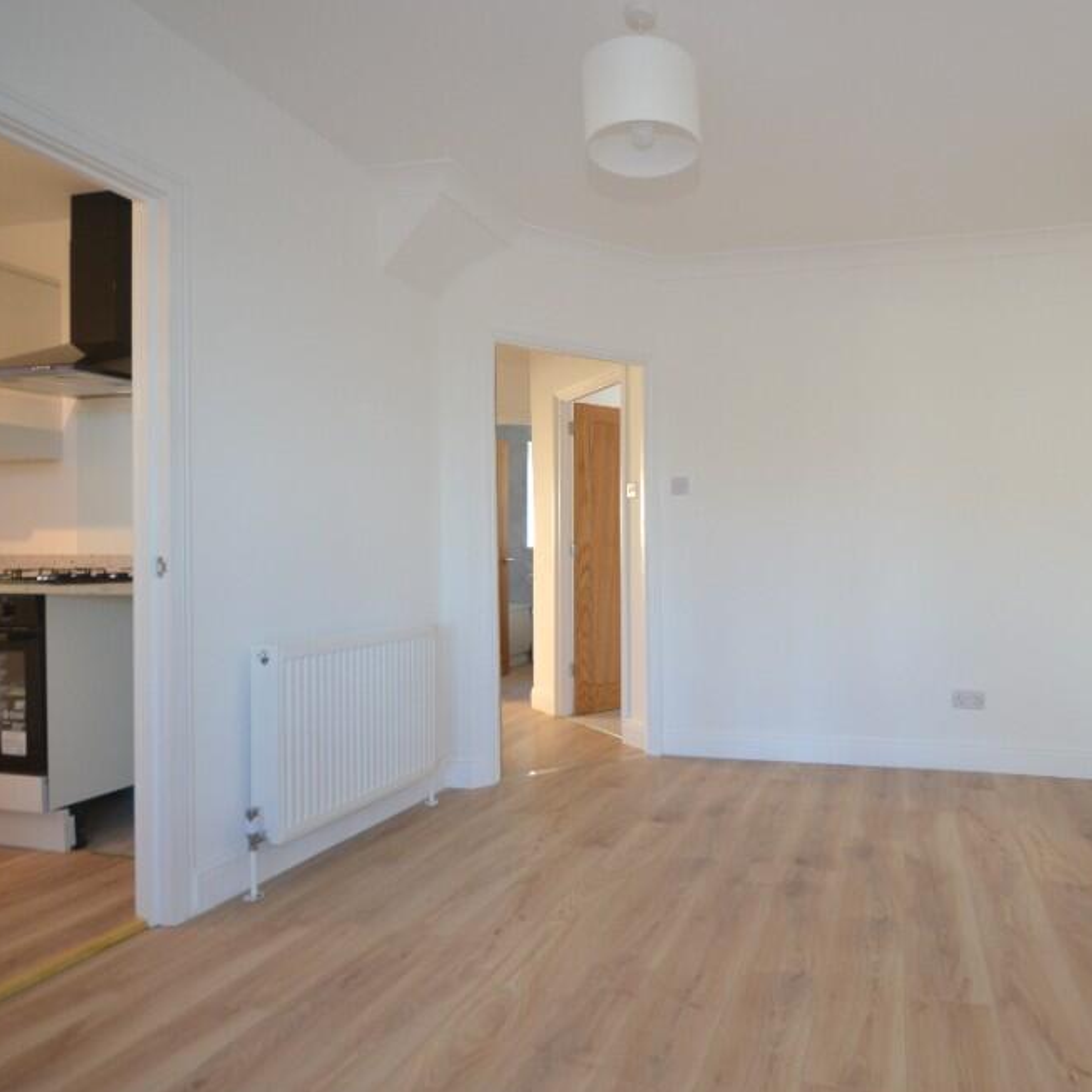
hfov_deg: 72.5
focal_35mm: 20
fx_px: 714
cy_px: 556
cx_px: 732
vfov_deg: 74.8
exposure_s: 1/60
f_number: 4
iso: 500
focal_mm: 10
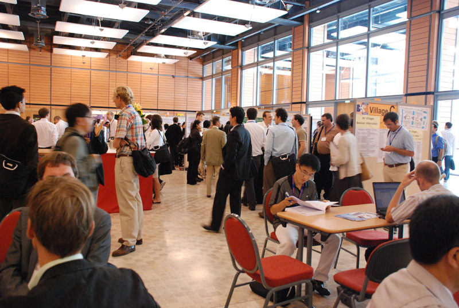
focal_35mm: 30
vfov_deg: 43.7
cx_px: 230
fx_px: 383
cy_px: 154
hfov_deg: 61.9
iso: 1600
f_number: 3.8
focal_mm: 20
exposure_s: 1/25
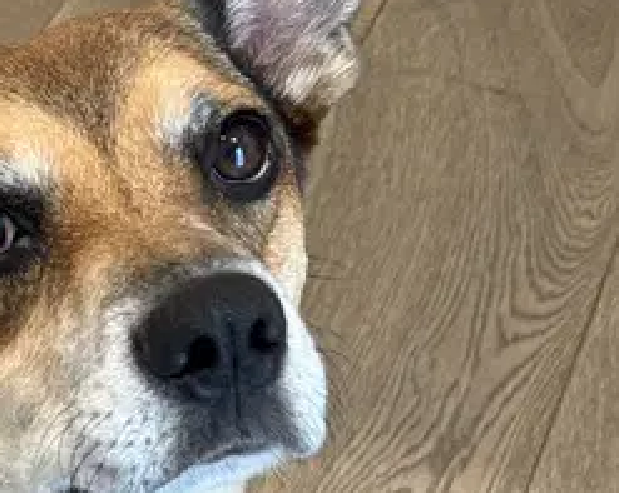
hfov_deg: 19.4
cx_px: -53
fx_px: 1738
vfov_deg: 15.1
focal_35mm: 95
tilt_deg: -53.2
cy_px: 718
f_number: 1.78
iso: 400
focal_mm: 6.76
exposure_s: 1/60
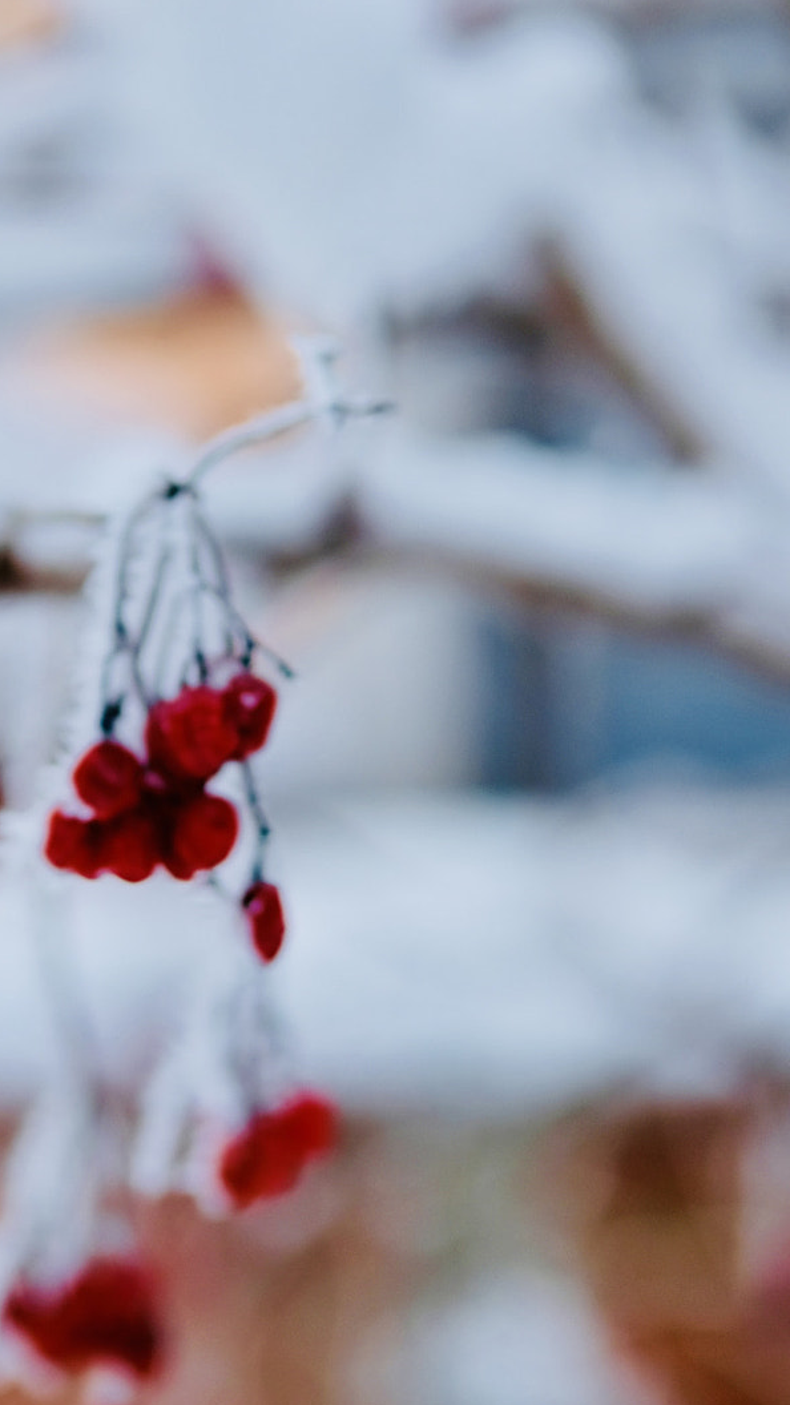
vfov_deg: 18.0
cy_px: 705
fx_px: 4432
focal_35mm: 119
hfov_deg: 10.2
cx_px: 226
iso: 200
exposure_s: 1/1800
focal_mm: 50
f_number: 2
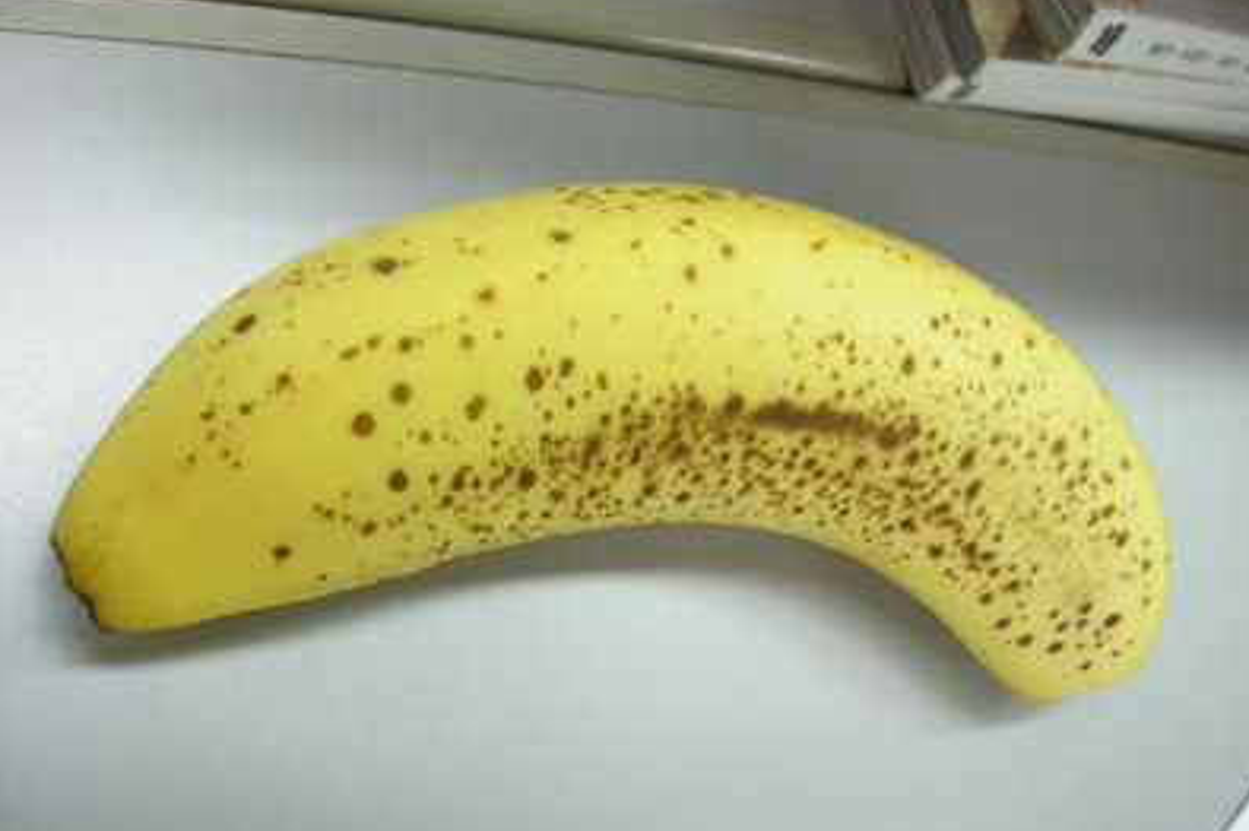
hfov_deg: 51.9
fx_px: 1283
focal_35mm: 37
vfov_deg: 35.9
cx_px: 631
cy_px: 435
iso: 400
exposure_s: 1/68.7
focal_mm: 7.5
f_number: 3.4
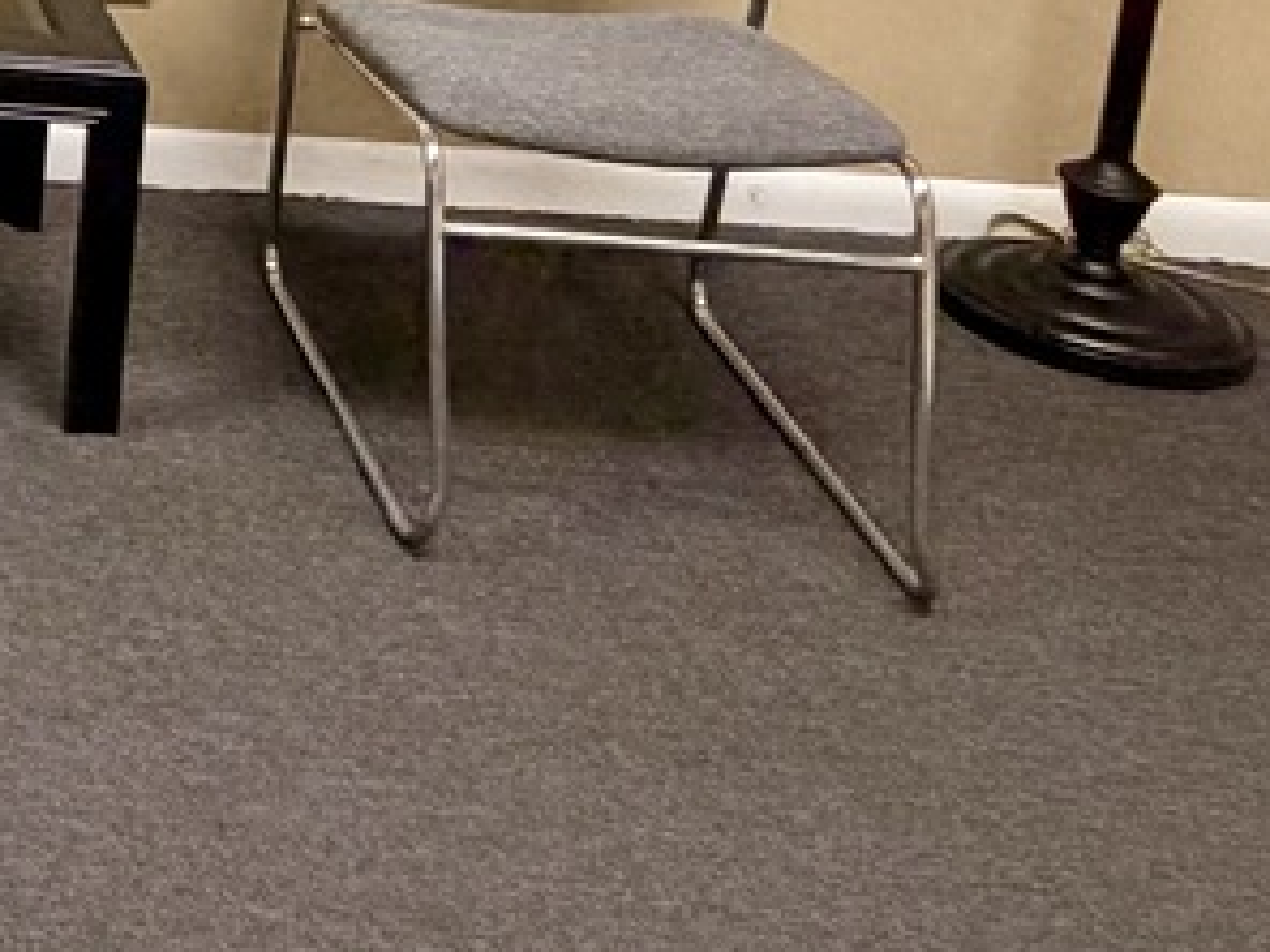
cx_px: -1073
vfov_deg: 18.8
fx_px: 2495
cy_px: -515
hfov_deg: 19.9
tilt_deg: -11.8
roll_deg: +1.7
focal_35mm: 68
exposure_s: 1/120
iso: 320
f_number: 2.2
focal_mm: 2.22
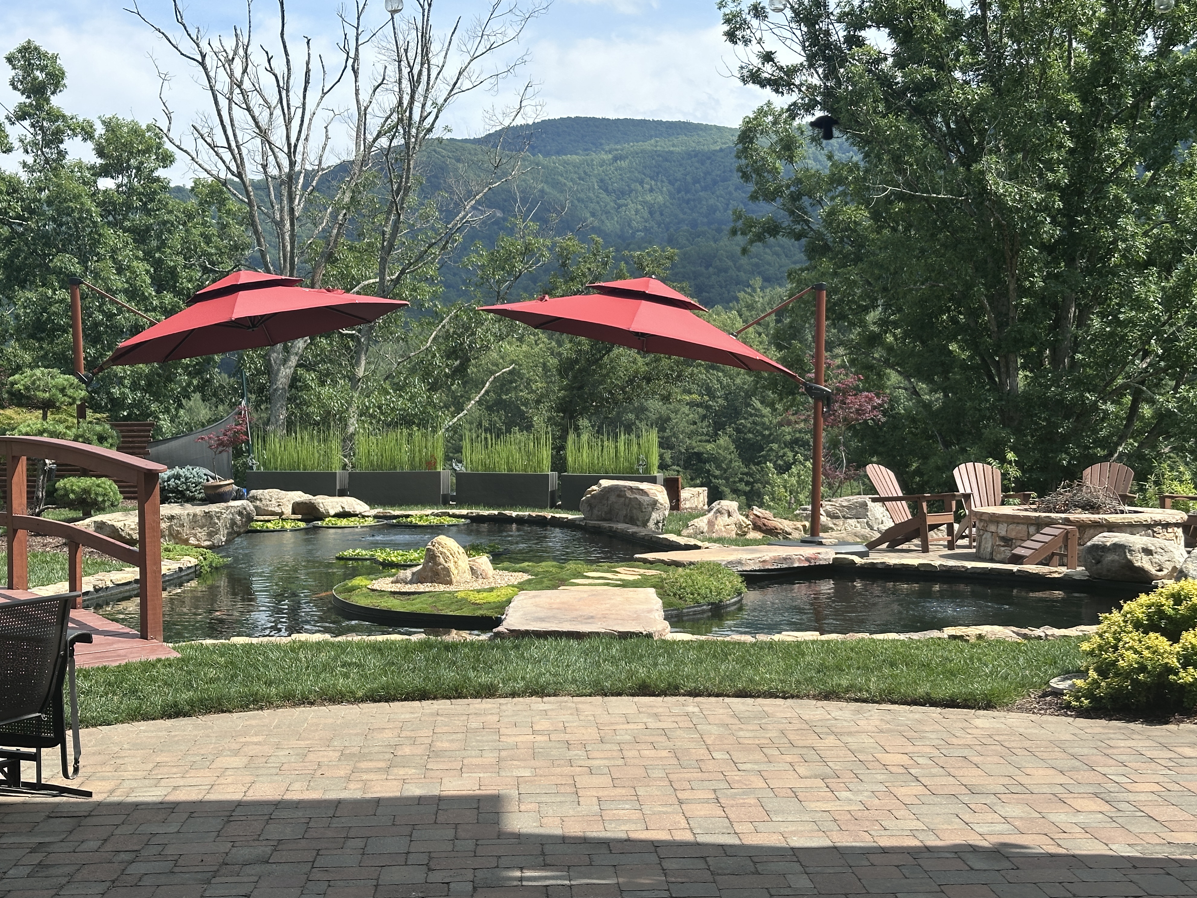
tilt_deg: -2.4
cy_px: 448
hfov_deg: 38.9
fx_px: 1694
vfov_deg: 29.7
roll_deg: +0.7
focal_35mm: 49
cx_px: 591
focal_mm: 6.86
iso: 64
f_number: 1.78
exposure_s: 1/1721
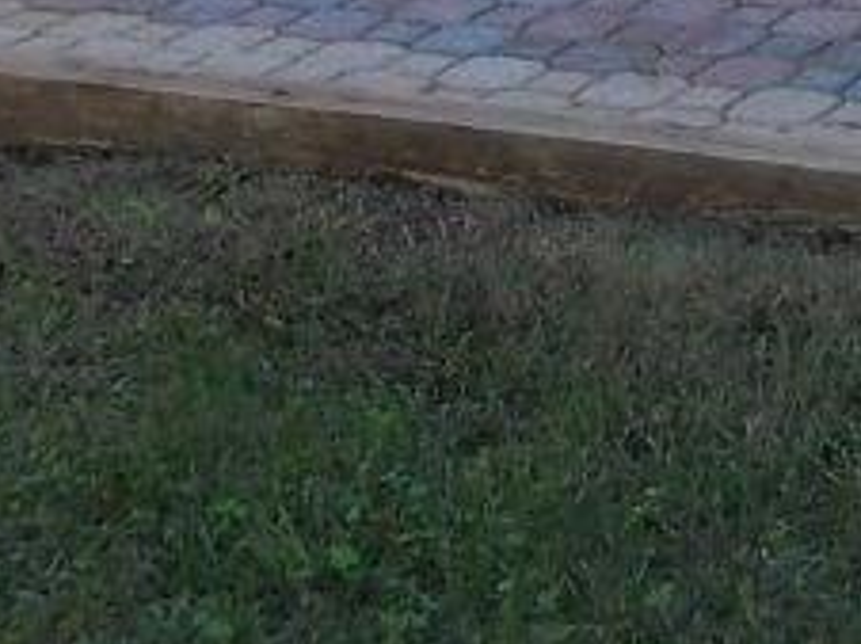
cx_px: 1112
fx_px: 3156
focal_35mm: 127
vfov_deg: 10.7
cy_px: -625
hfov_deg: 14.9
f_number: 2.7
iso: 80
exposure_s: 1/160
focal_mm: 4
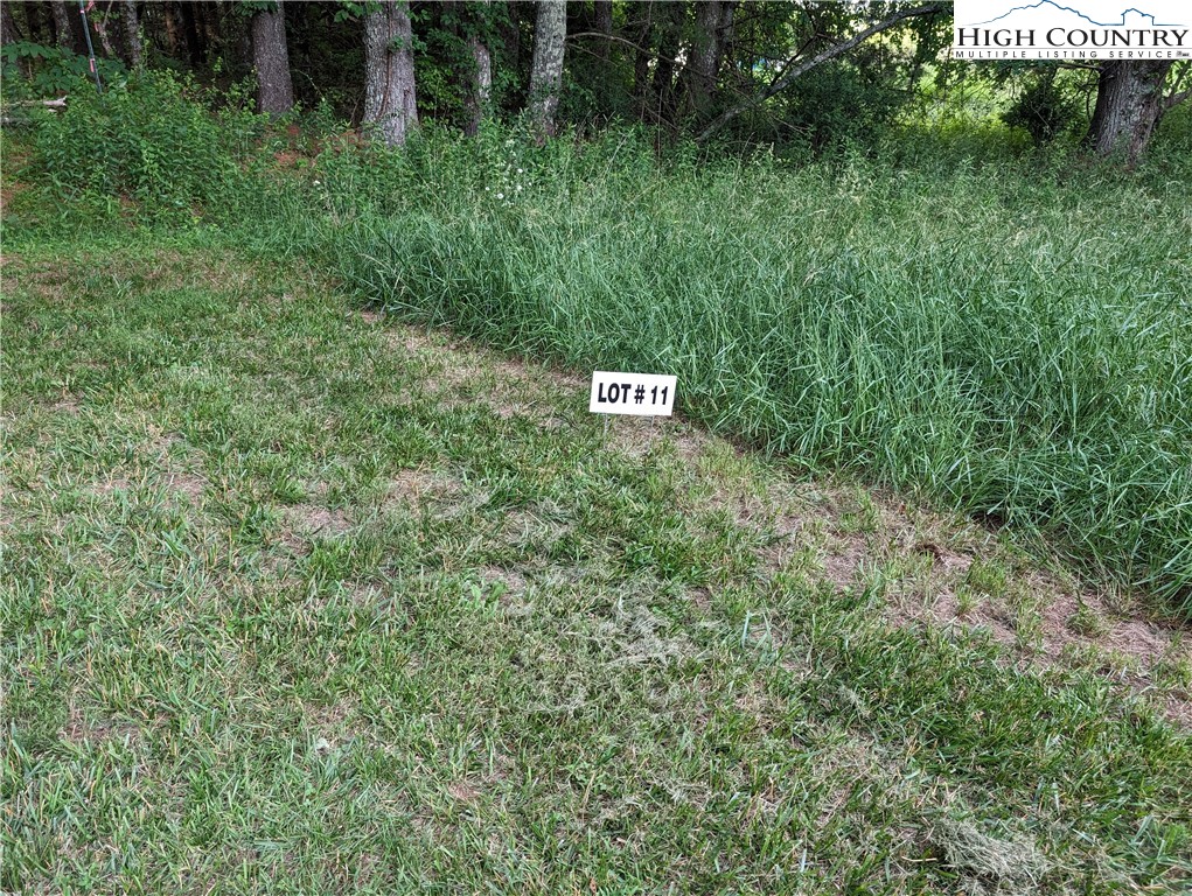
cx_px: 596
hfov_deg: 71.5
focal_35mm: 24
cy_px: 448
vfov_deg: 56.9
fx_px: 827
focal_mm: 6.9
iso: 89
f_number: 1.68
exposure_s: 1/107
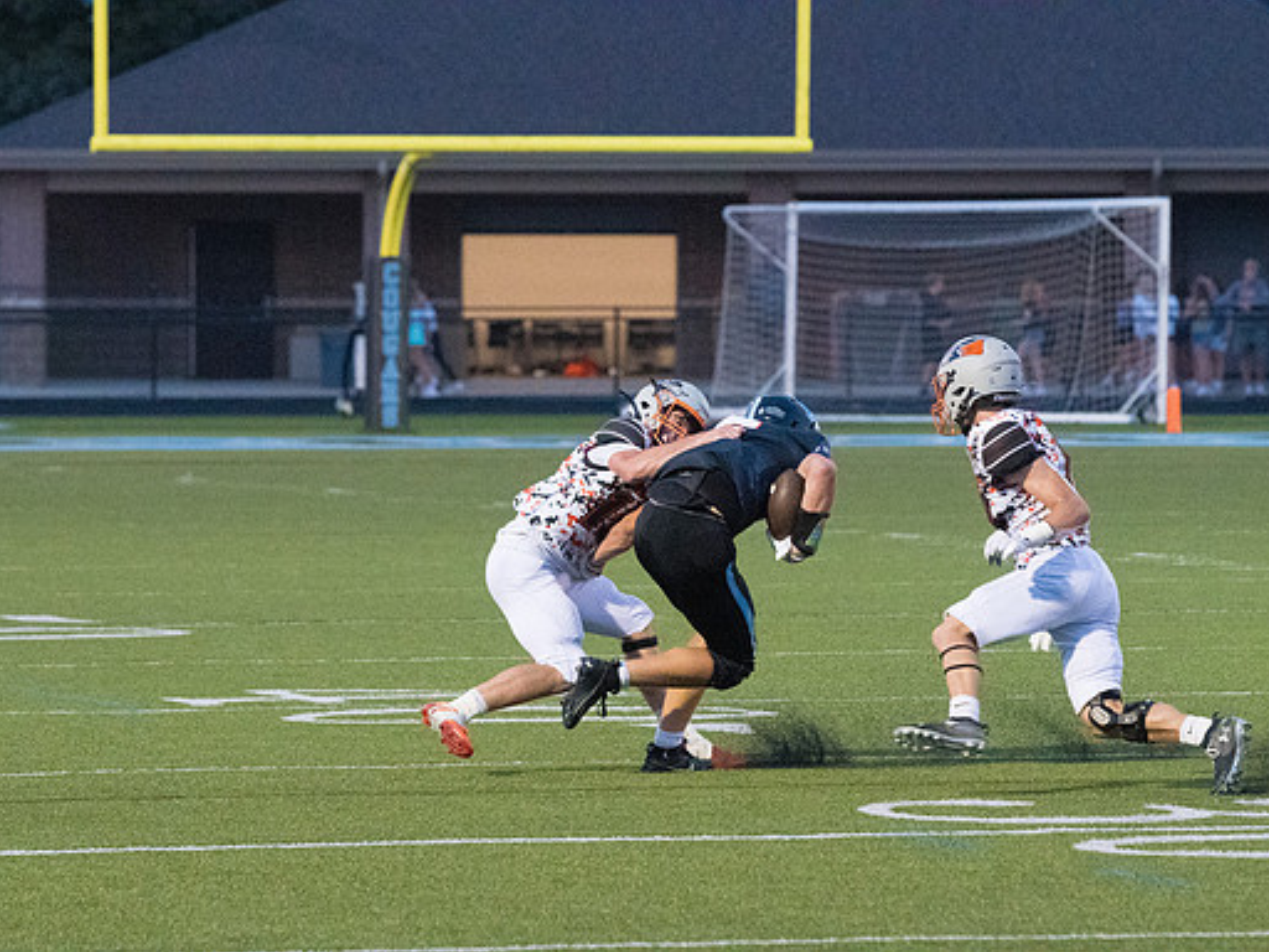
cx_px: 577
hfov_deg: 6.7
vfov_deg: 5.1
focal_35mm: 294
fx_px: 10778
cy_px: 476
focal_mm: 180
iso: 8000
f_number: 5
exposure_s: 1/1250
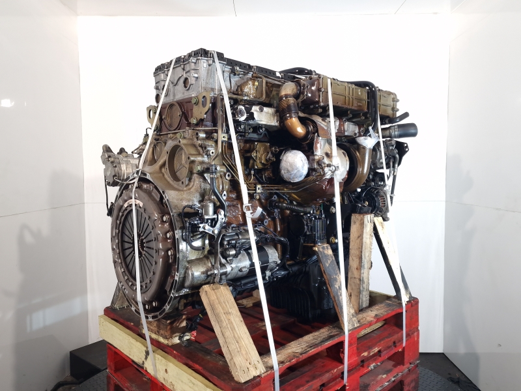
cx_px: 260
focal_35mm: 23
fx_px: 346
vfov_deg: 58.9
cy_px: 196
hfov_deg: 73.9
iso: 100
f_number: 1.8
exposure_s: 1/50
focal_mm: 6.4
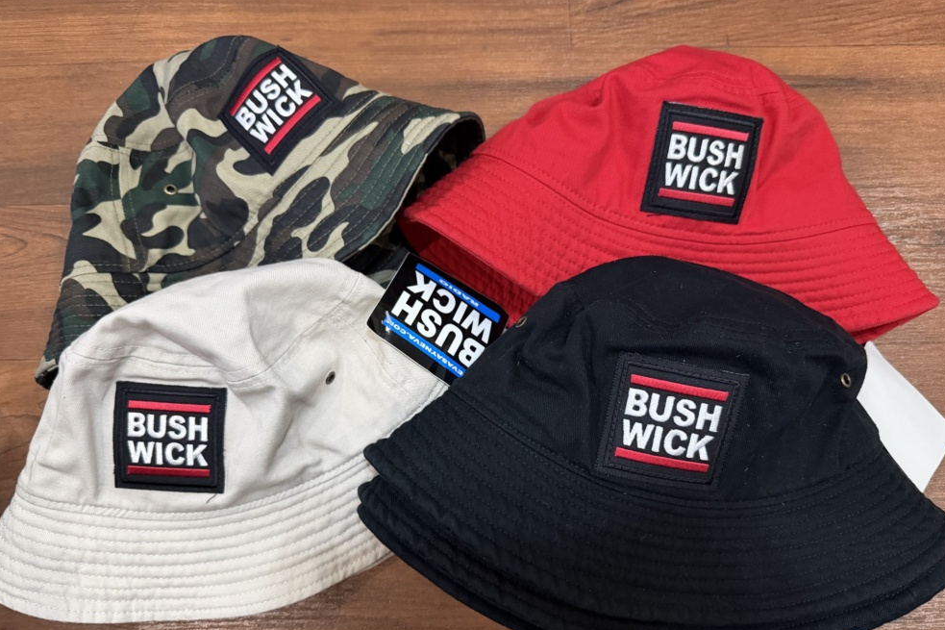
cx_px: 474
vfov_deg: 49.4
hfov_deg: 69.4
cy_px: 364
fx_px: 682
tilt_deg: -79.1
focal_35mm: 26
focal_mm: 6.76
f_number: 1.78
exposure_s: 1/40
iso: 800
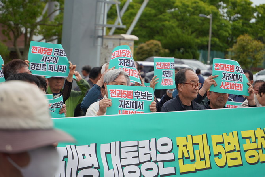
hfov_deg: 12.2
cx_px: 132
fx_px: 1237
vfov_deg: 8.2
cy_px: 88
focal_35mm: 168
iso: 100
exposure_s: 1/400
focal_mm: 112
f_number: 5.6
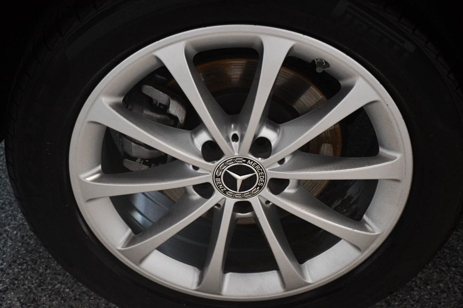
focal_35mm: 67
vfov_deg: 20.3
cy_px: 154
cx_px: 232
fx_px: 861
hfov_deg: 30.1
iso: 2800
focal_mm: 45
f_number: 4.5
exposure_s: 1/125
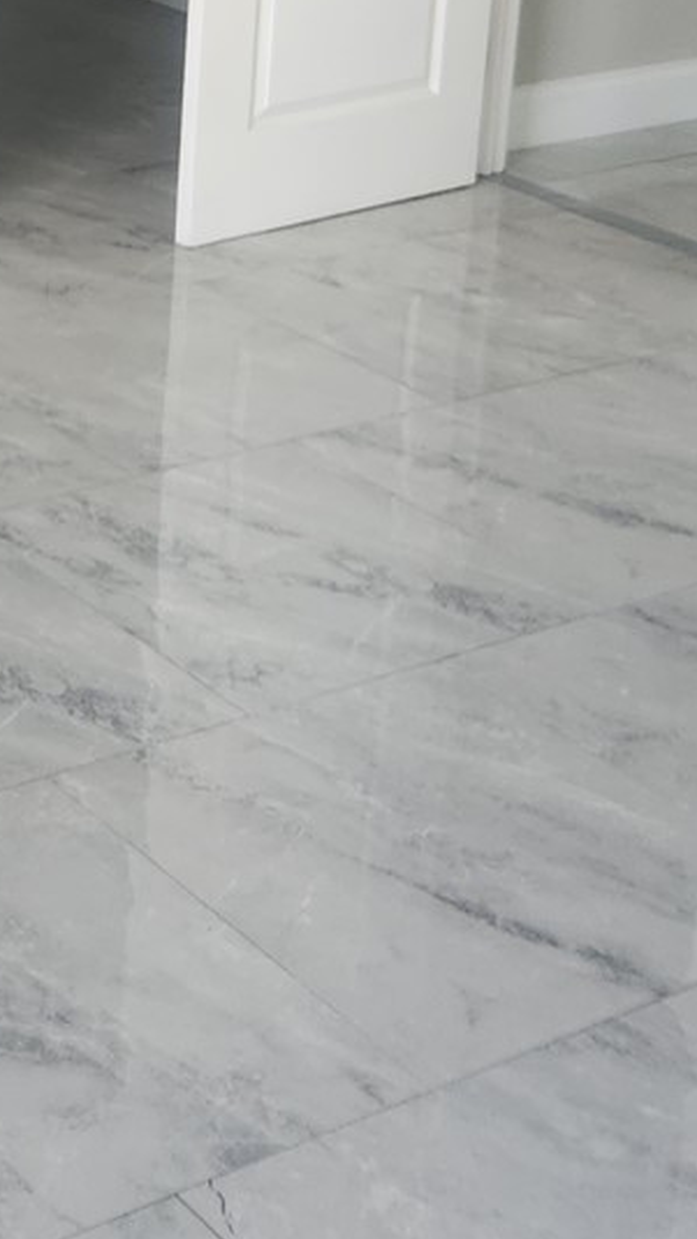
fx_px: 2464
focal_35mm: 75
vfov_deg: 27.0
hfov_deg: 15.1
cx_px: -294
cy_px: 79
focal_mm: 5.4
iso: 200
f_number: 1.8
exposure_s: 1/120
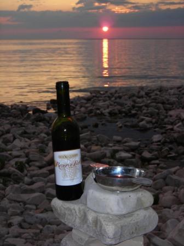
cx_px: 92
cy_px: 123
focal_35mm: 65
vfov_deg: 29.8
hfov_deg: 22.6
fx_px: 461
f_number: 3.9
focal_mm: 10.8
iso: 50
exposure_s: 1/60.1
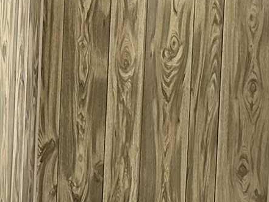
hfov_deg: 11.8
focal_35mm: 167
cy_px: 169
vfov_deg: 8.9
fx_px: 1298
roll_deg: -2.0
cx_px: 146
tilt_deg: -3.2
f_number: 1.78
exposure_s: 1/60
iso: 250
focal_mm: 6.86
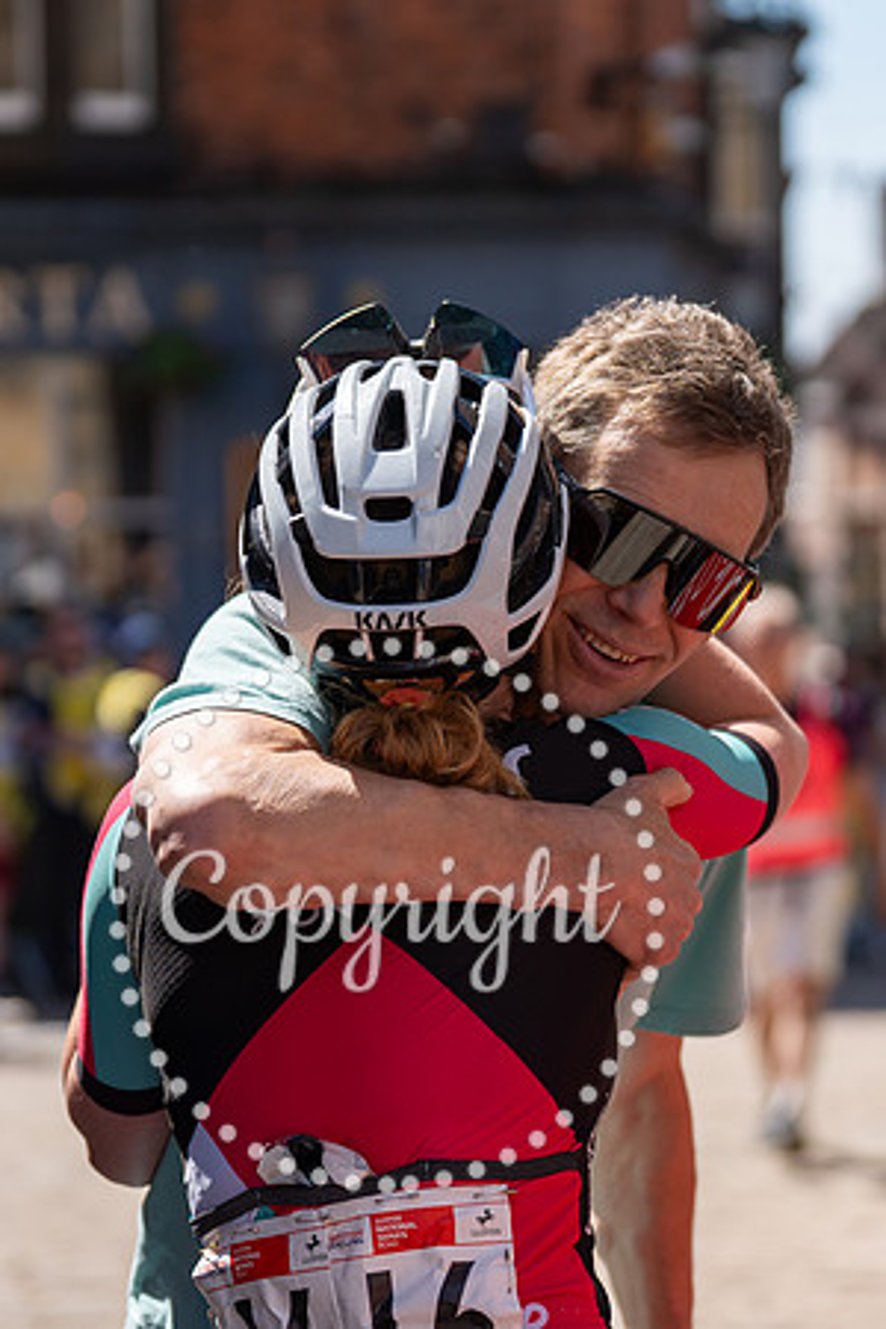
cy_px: 641
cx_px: 613
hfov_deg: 11.4
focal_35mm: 120
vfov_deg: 17.1
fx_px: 4413
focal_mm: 77
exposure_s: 1/2000
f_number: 2.8
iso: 100
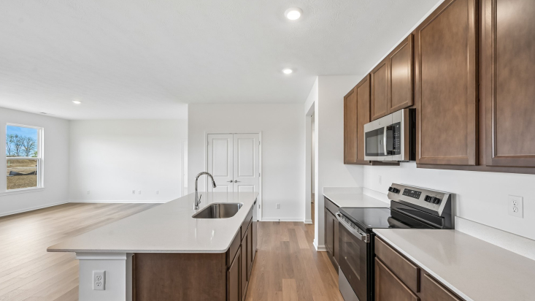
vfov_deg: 70.4
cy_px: 159
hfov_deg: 103.0
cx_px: 272
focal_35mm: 15
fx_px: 213
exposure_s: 1/15
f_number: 8
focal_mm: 14
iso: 160
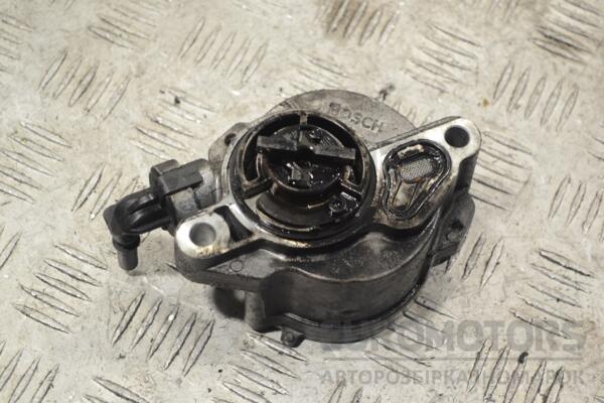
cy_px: 202
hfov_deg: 24.6
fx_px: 1384
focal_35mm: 82
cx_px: 302
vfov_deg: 16.6
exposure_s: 1/30
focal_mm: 55
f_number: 5.6
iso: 280
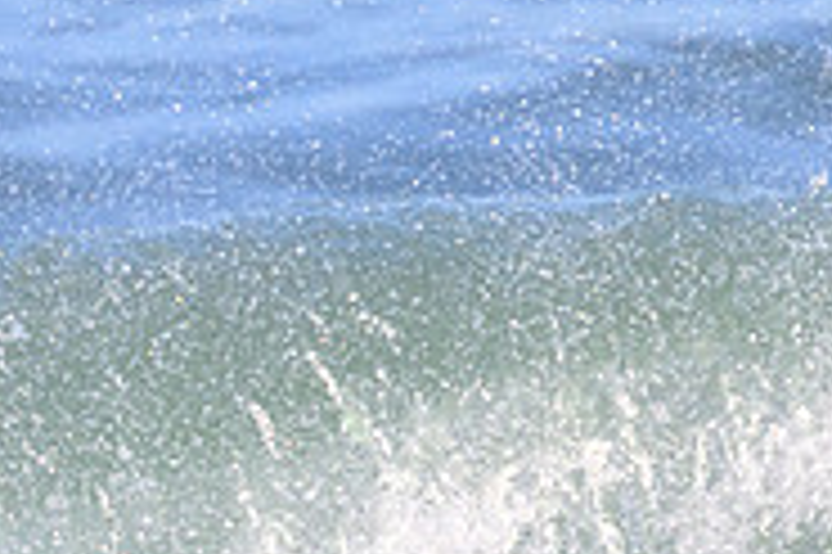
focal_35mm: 2511
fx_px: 57979
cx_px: 103
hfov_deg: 0.8
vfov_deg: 0.5
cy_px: 840
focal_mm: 800
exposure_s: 1/2000
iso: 1800
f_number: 11
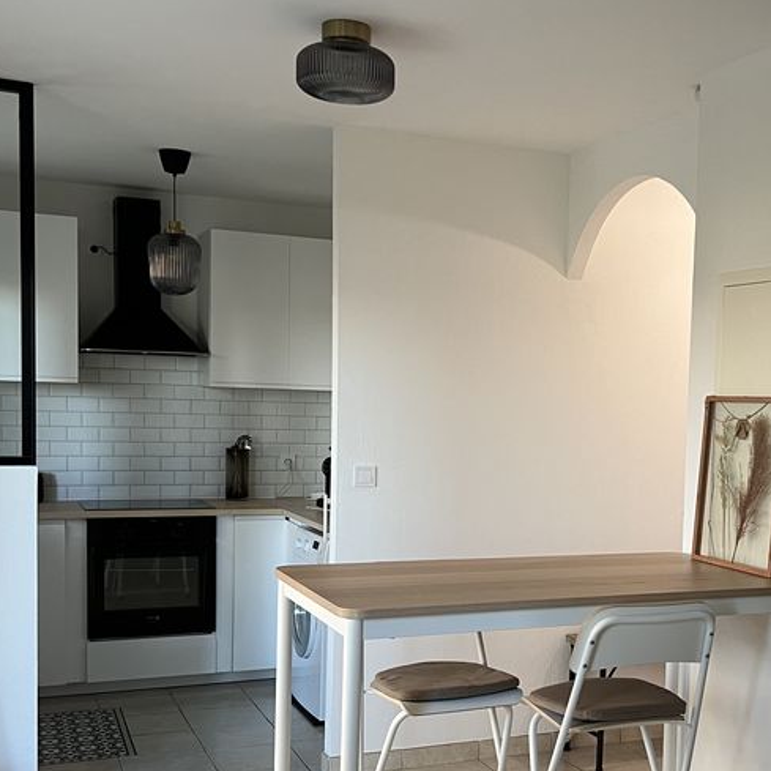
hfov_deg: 35.3
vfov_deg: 35.9
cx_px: 575
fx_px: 1184
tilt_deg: -4.9
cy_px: 482
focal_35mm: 47
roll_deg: -1.7
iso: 125
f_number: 1.5
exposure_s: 1/50
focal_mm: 5.7
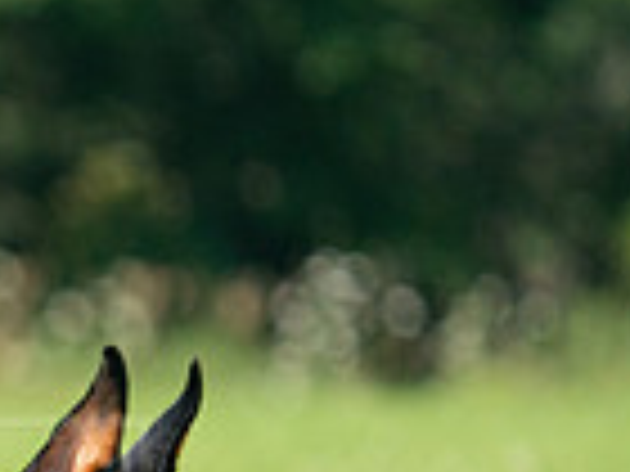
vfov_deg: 1.5
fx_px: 18018
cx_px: -590
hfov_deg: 2.0
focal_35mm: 990
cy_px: 641
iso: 1600
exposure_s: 1/4000
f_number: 5.6
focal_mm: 248
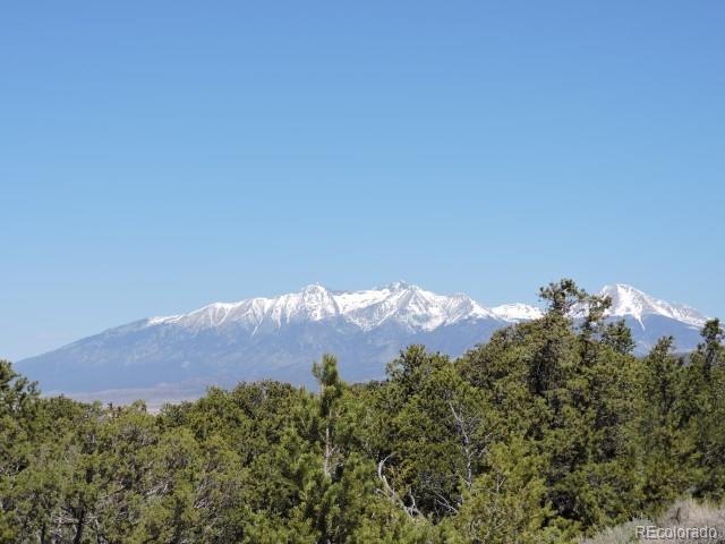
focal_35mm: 90
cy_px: 272
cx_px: 362
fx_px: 1885
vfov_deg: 16.4
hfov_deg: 21.8
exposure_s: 1/1000
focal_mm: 16.1
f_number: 4.1
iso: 100
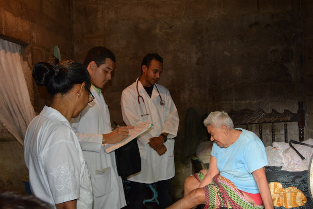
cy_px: 104
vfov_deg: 43.6
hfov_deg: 61.9
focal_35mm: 30
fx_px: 261
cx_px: 156
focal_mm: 20
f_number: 3.5
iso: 900
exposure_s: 1/60
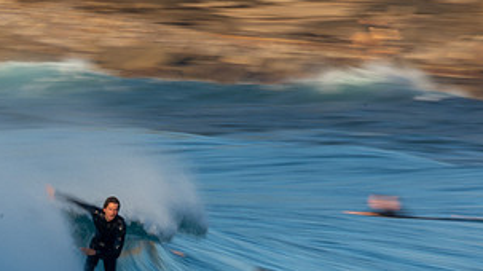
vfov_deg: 0.8
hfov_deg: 1.4
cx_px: 110
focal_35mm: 1505
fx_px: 19263
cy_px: 288
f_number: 25
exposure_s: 1/20
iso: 100
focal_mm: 500
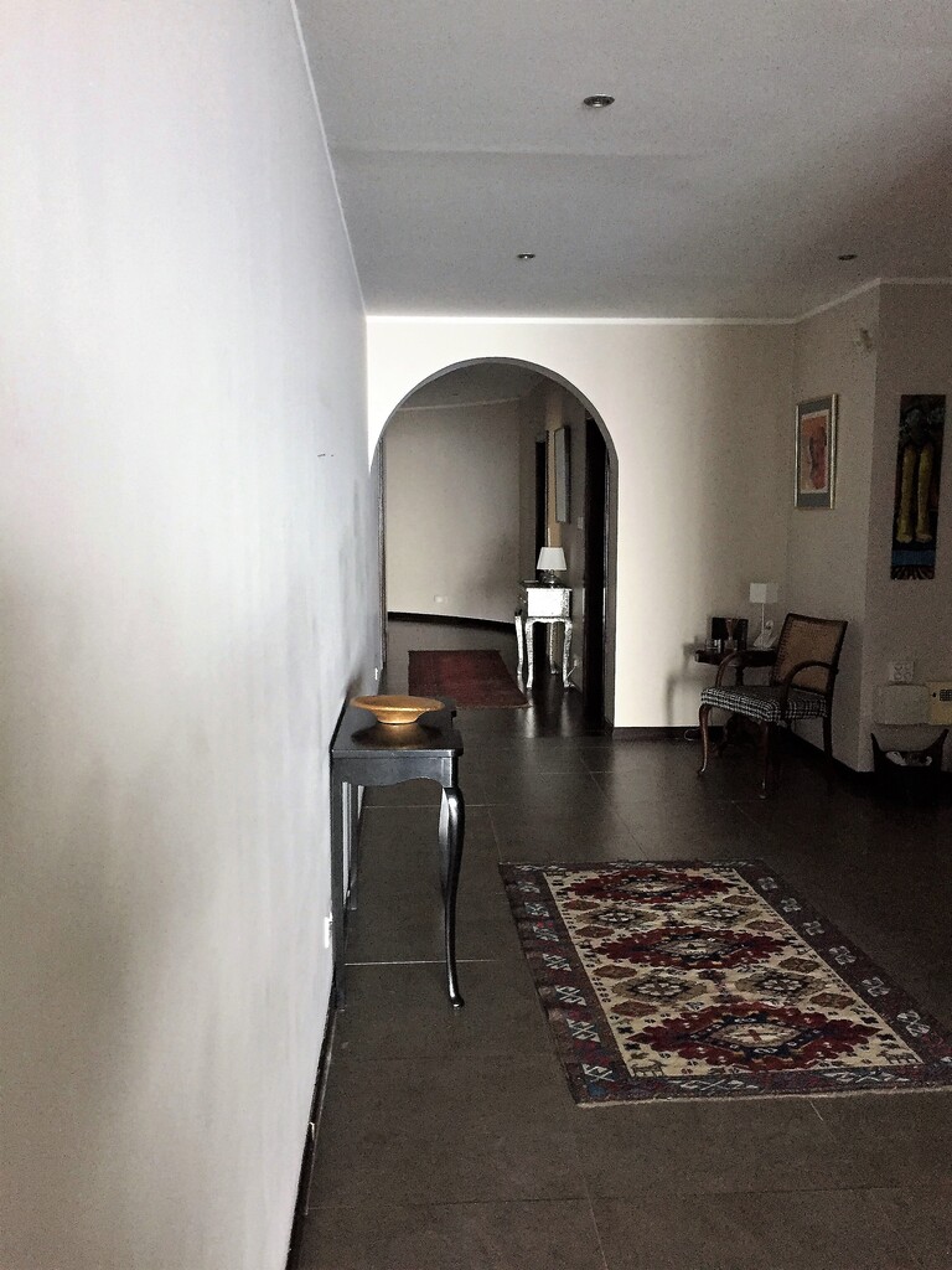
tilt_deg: -7.4
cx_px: 476
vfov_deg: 61.7
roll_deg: +0.2
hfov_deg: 48.2
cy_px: 635
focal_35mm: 29
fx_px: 1063
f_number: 2.2
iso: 250
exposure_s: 1/17
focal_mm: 4.15
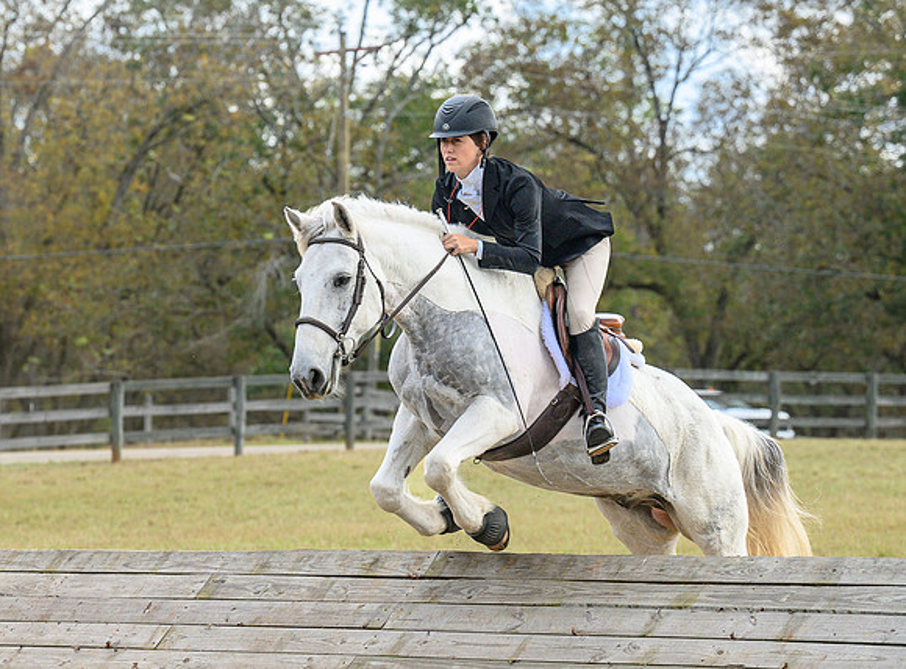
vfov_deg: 9.1
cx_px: 260
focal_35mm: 161
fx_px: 4178
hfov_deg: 12.4
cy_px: 440
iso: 640
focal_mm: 90
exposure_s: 1/1000
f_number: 3.5
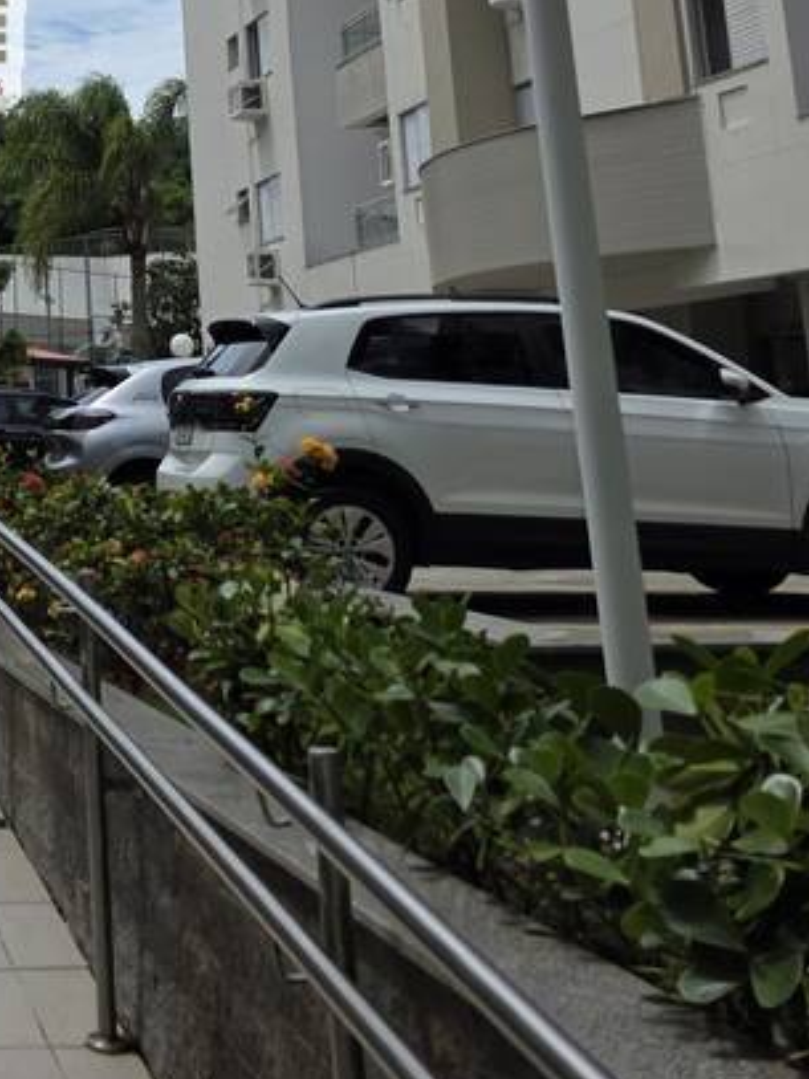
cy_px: 21
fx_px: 1902
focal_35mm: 61
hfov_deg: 22.0
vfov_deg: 29.7
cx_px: -194
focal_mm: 6.3
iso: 64
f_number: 1.7
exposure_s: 1/7944
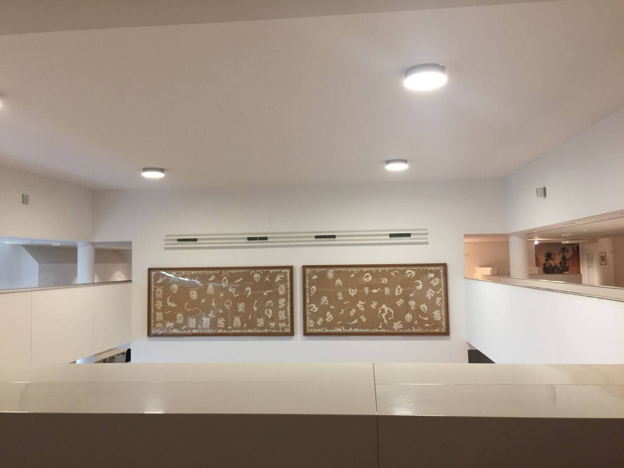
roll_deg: +0.4
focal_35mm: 29
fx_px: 523
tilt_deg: +3.6
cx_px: 312
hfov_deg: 61.7
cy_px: 234
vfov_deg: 48.2
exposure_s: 1/33
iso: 125
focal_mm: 4.15
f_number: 2.2
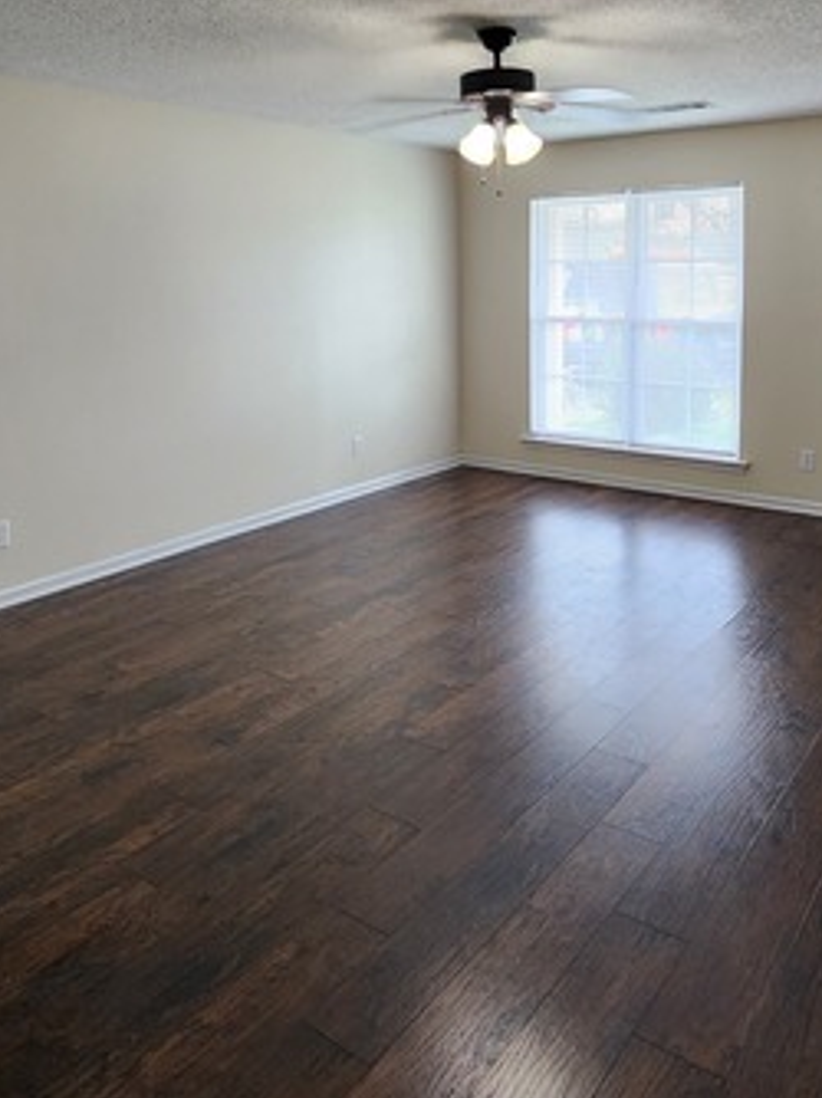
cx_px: 480
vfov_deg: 65.4
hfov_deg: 52.7
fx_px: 824
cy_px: 357
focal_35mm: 26
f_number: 2.2
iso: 400
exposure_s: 1/60
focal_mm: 2.2
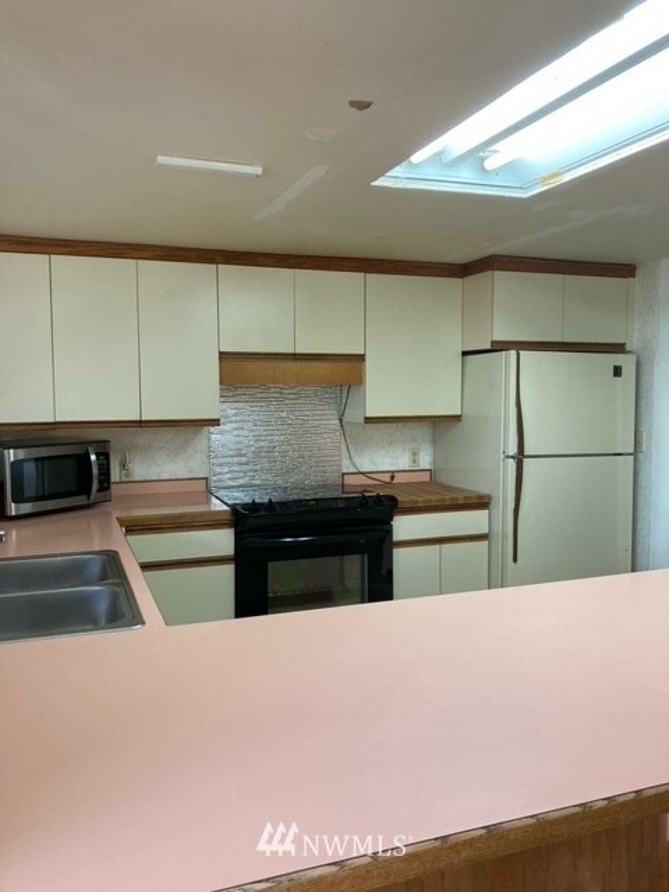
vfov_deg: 63.4
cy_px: 446
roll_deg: -1.2
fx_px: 722
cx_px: 334
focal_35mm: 28
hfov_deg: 49.7
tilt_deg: -1.5
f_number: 1.8
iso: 125
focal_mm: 3.99
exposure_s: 1/60
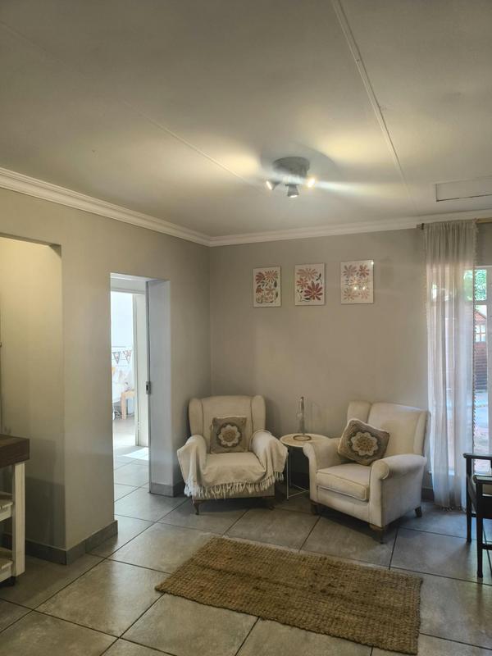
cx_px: 246
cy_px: 328
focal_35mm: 23
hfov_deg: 58.9
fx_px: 436
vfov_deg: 73.9
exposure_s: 1/50
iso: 500
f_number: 1.65
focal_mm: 6.14
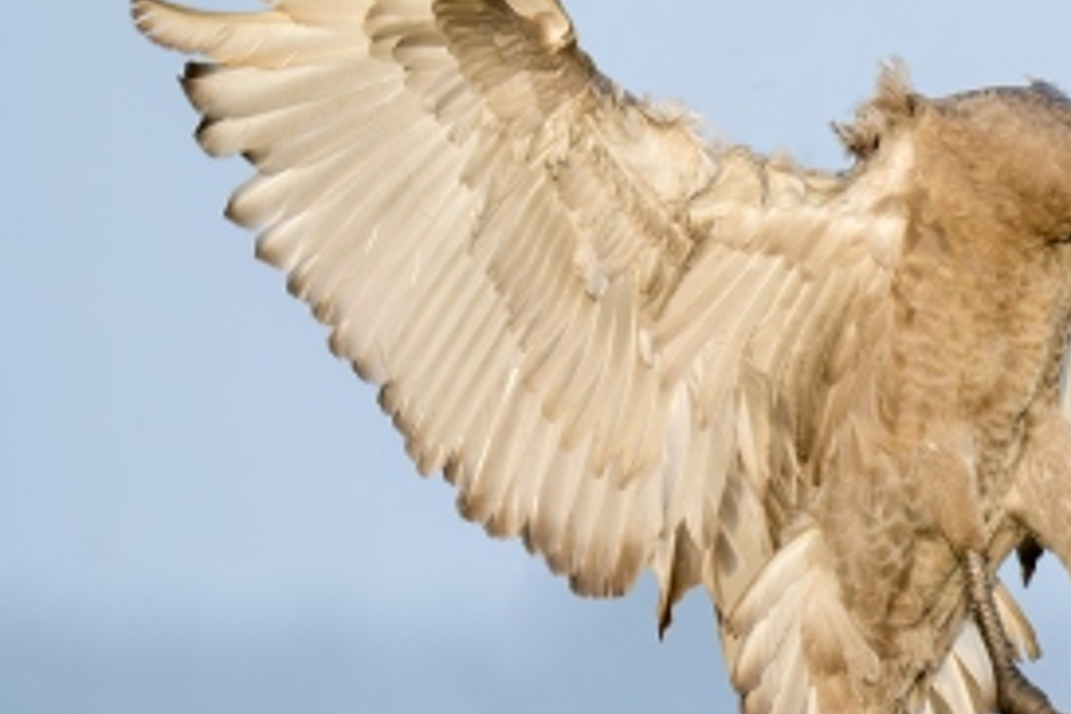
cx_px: 1381
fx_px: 52237
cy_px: 406
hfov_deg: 1.2
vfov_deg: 0.8
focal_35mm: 1756
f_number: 4.5
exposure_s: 1/1600
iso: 2000
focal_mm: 400
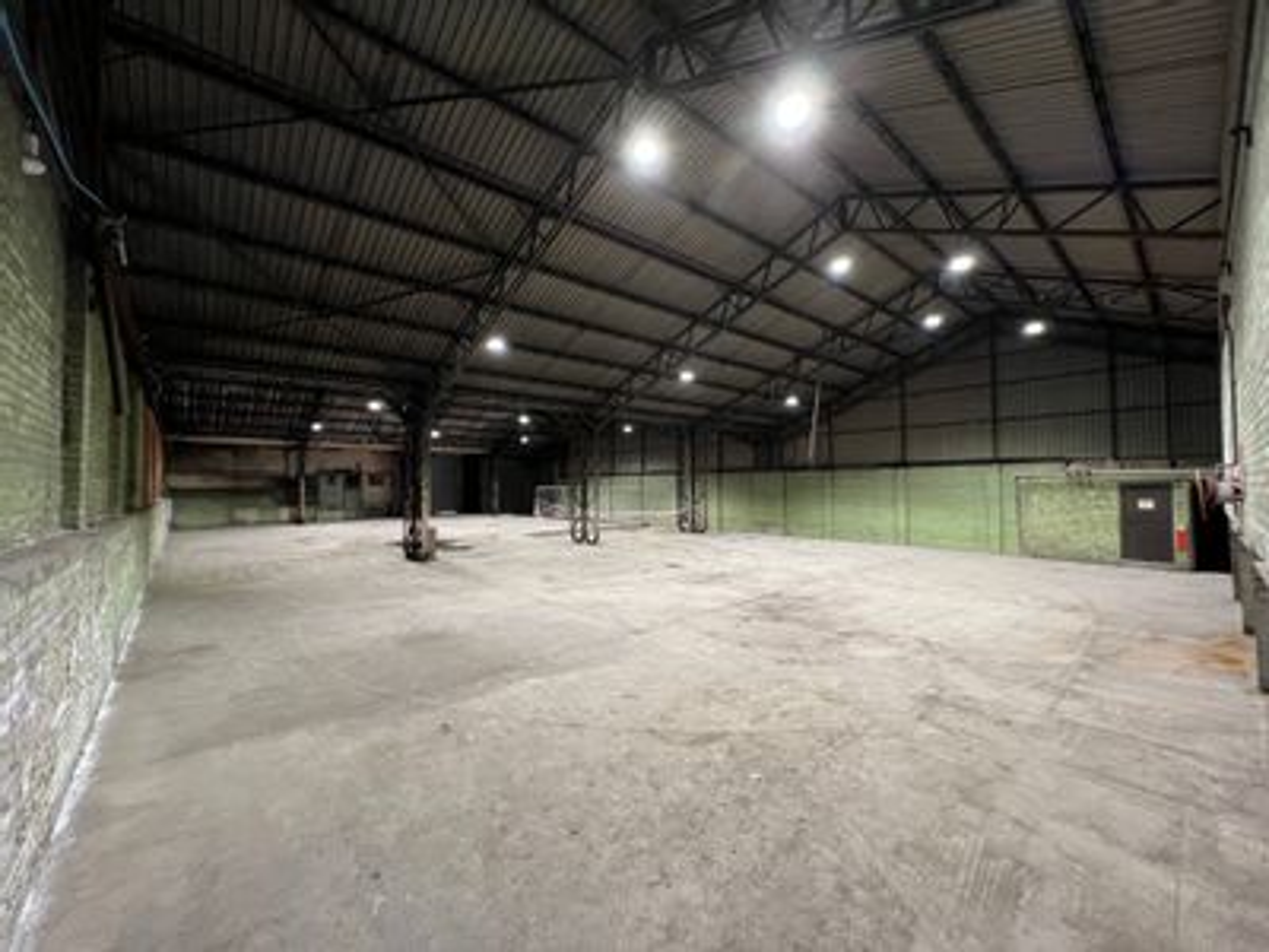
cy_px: 476
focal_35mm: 13
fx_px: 477
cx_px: 634
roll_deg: +1.0
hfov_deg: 106.2
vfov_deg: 89.9
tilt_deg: +1.1
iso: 320
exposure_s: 1/60
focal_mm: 1.57
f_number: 1.8
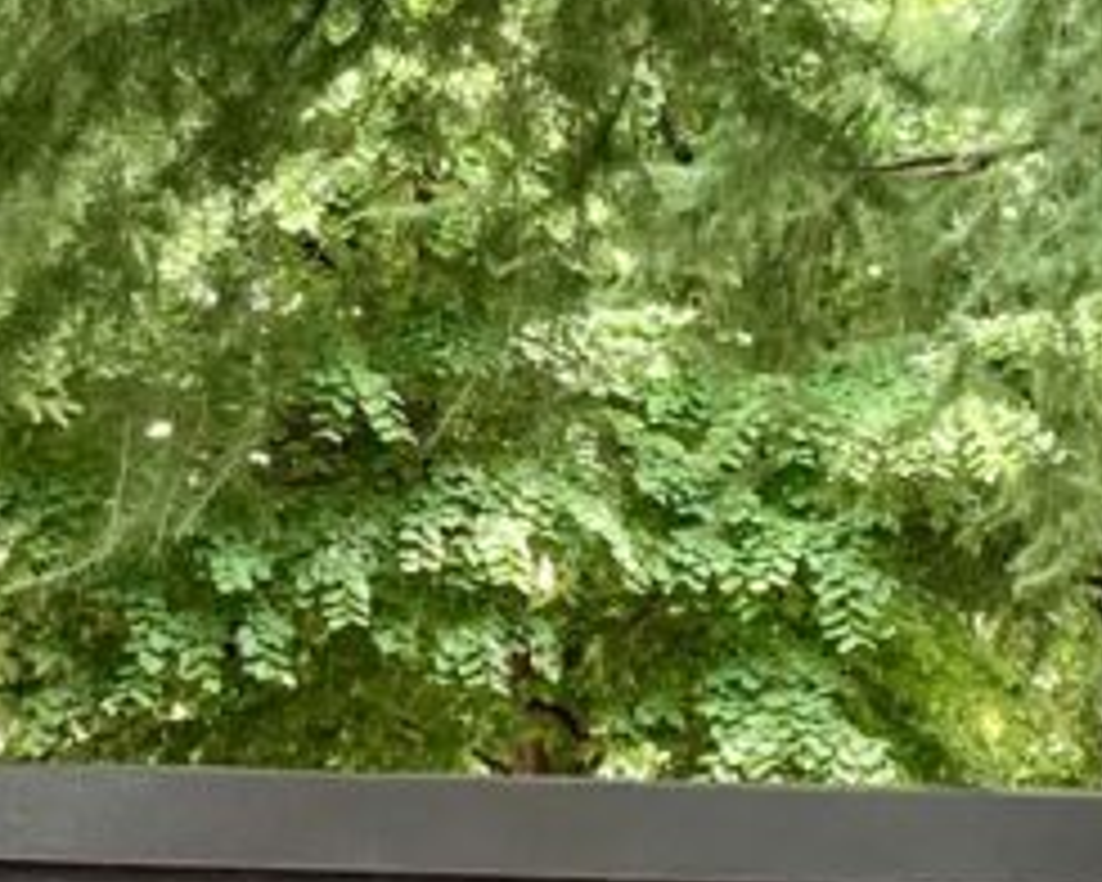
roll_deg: -2.6
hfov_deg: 13.5
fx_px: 4664
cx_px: 355
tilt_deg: +6.2
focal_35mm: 143
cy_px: 540
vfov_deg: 10.8
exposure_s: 1/121
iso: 40
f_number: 1.8
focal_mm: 3.99
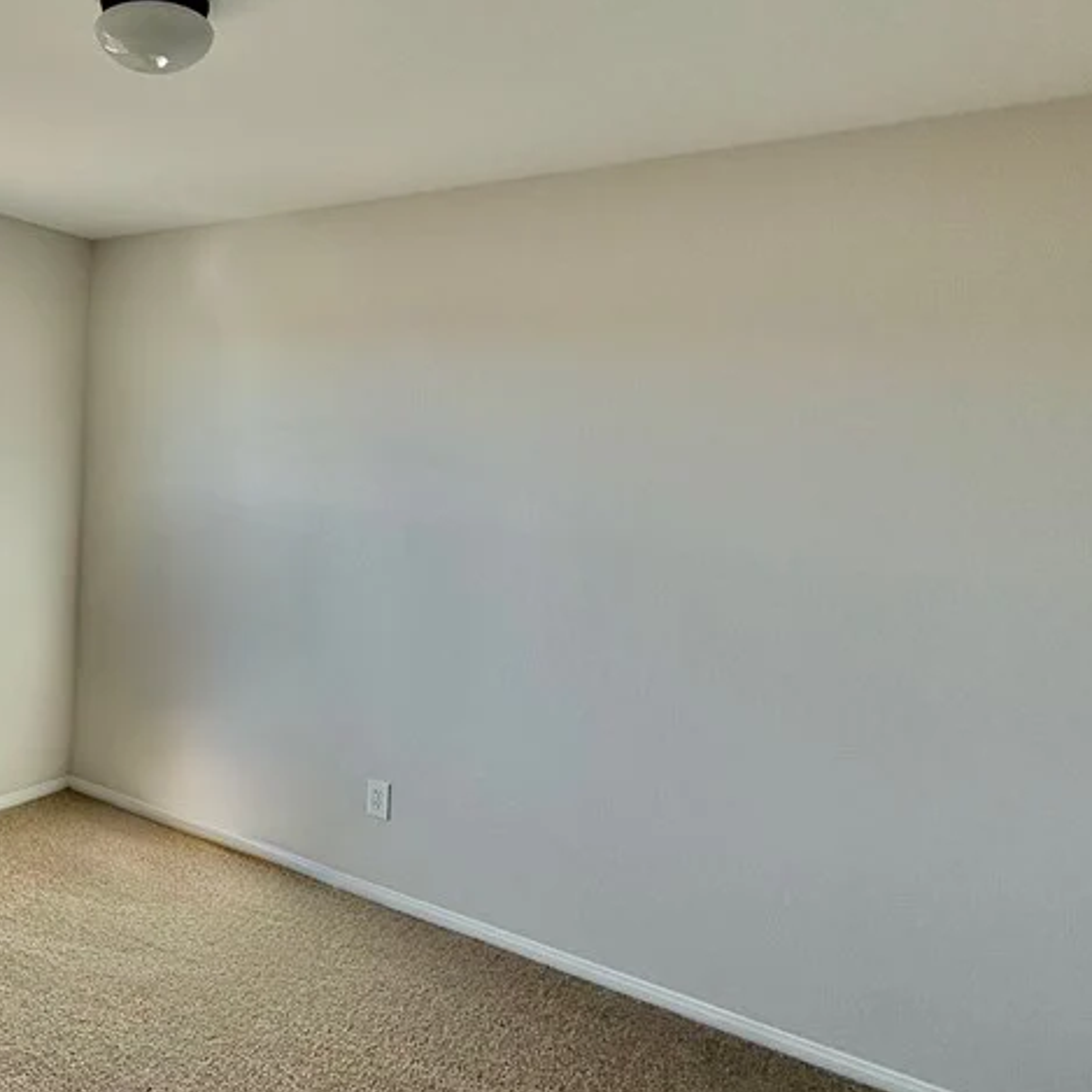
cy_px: 445
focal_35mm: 27
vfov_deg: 58.7
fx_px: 964
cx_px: 205
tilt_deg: +1.2
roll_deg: -2.7
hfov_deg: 54.6
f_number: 2.2
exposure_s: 1/282
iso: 64
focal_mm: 2.22
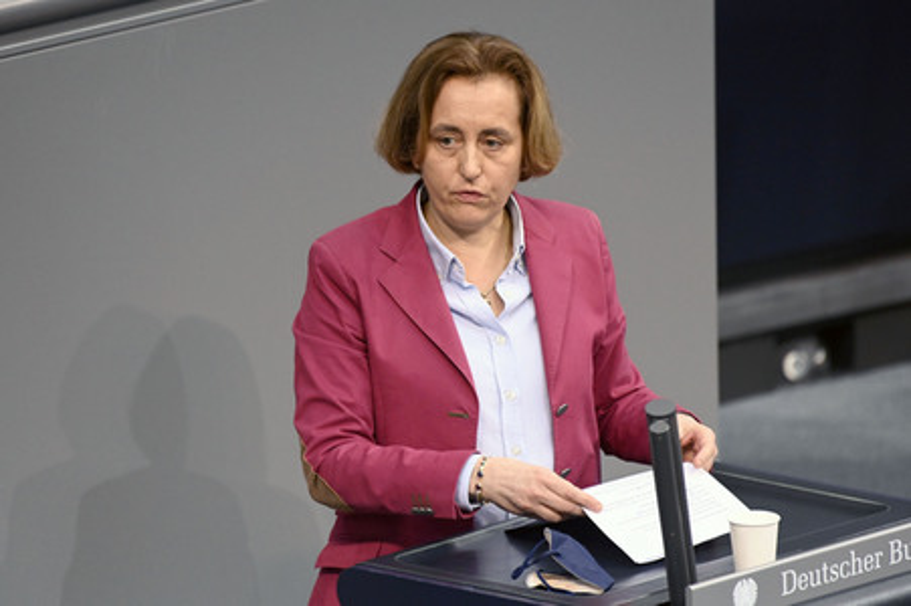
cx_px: 456
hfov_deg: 4.6
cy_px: 303
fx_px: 11379
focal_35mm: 450
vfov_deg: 3.1
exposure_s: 1/250
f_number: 5.6
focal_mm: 450
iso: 8000
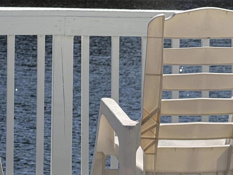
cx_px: 9
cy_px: 117
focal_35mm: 315
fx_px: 2120
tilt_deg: -4.9
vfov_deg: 4.7
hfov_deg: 6.3
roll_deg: -1.4
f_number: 2.8
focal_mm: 15.66
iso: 64
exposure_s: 1/2525
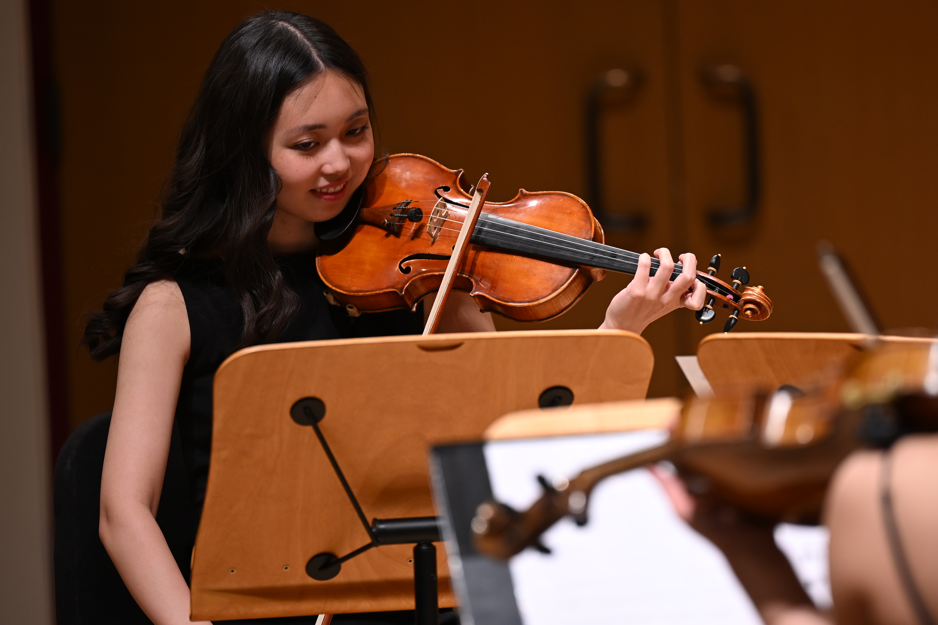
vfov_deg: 4.8
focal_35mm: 284
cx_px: 581
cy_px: 345
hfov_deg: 7.3
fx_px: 7399
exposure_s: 1/200
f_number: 2.8
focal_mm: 200
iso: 400
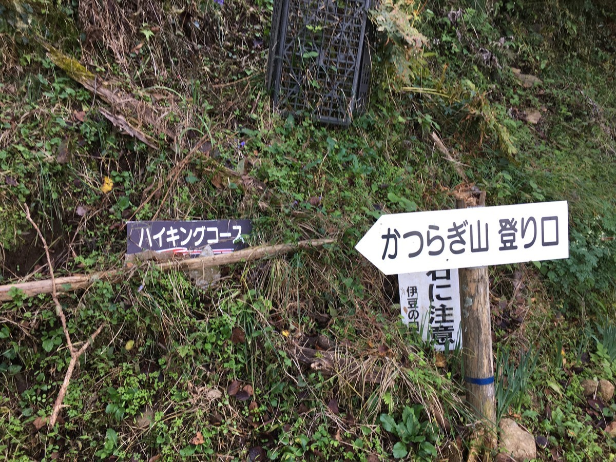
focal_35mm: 29
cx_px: 308
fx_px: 516
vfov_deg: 48.2
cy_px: 231
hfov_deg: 61.7
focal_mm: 4.15
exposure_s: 1/60
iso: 25
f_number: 2.2
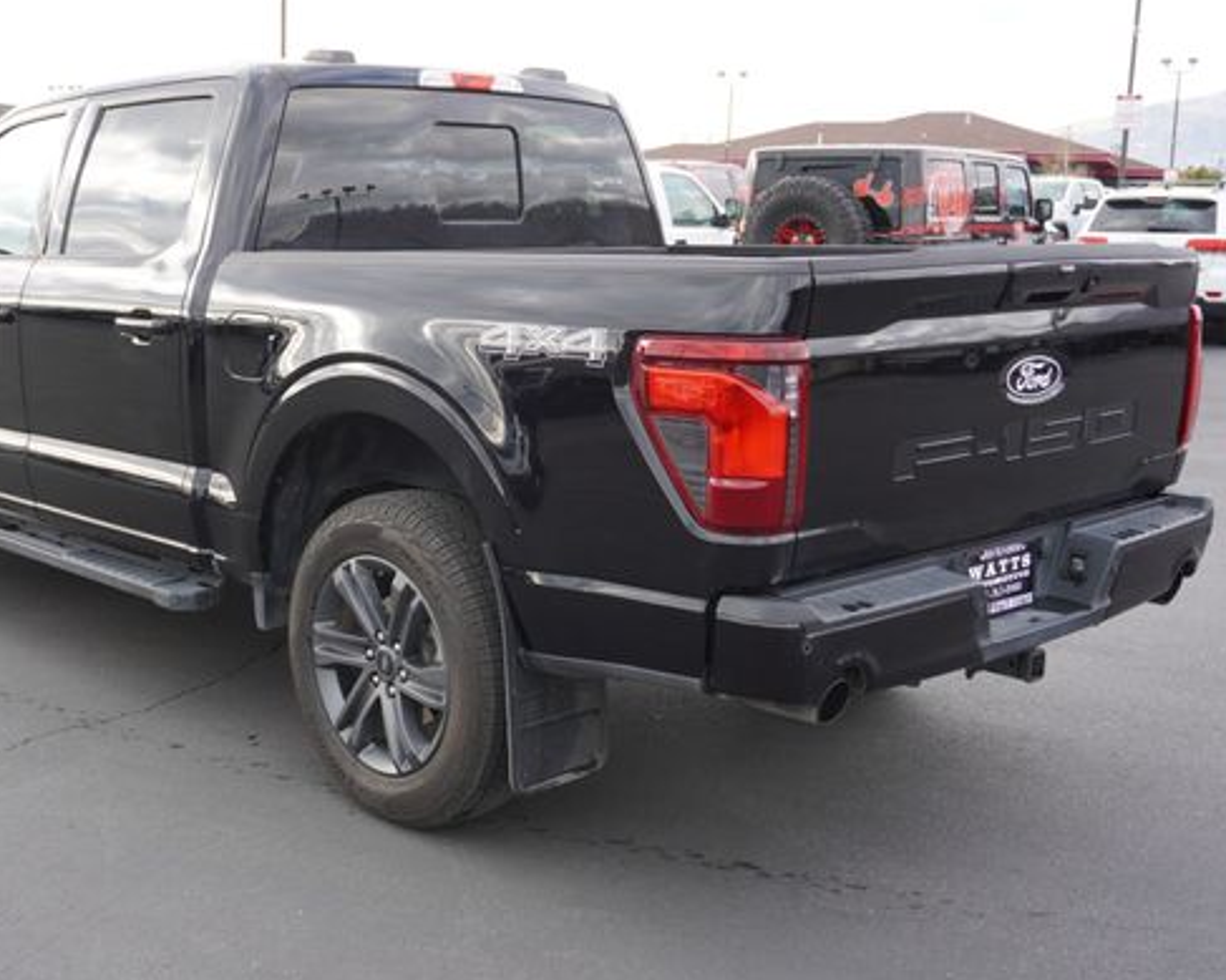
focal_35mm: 43
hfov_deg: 43.0
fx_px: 1545
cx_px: 463
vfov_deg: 35.2
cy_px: 481
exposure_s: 1/60
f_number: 4
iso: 125
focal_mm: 23
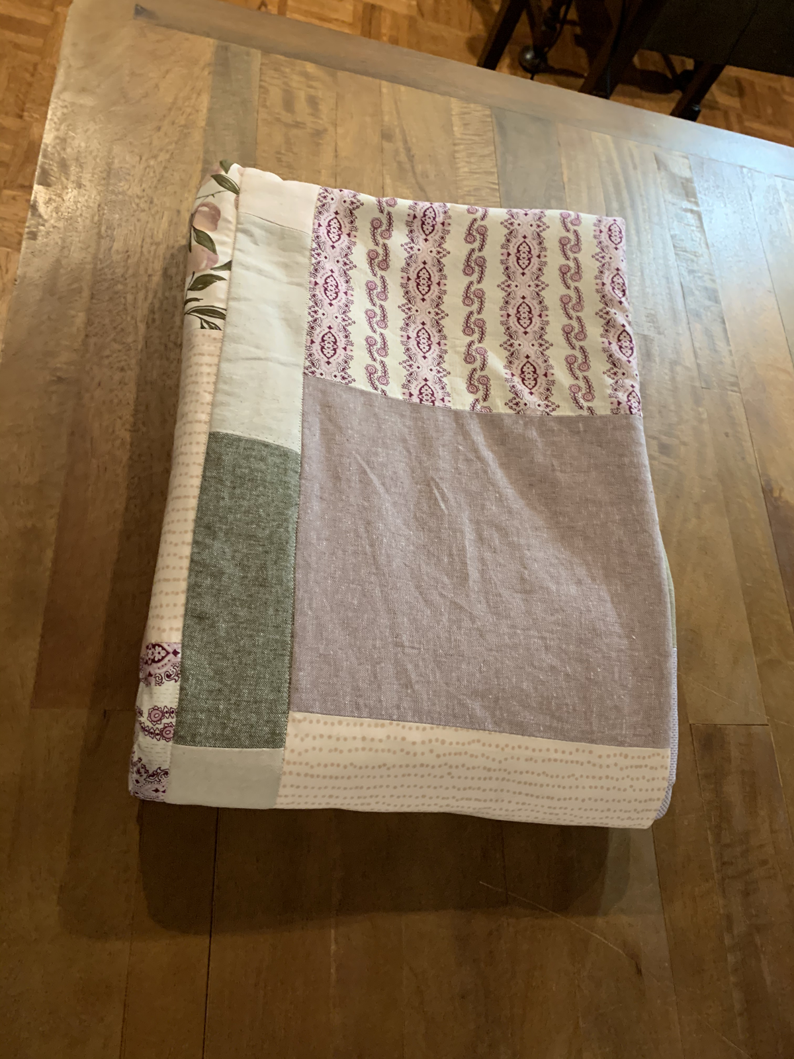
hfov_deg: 53.1
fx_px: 795
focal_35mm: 26
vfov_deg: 67.3
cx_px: 397
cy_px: 530
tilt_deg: -61.1
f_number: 1.8
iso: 400
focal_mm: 4.25
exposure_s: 1/40
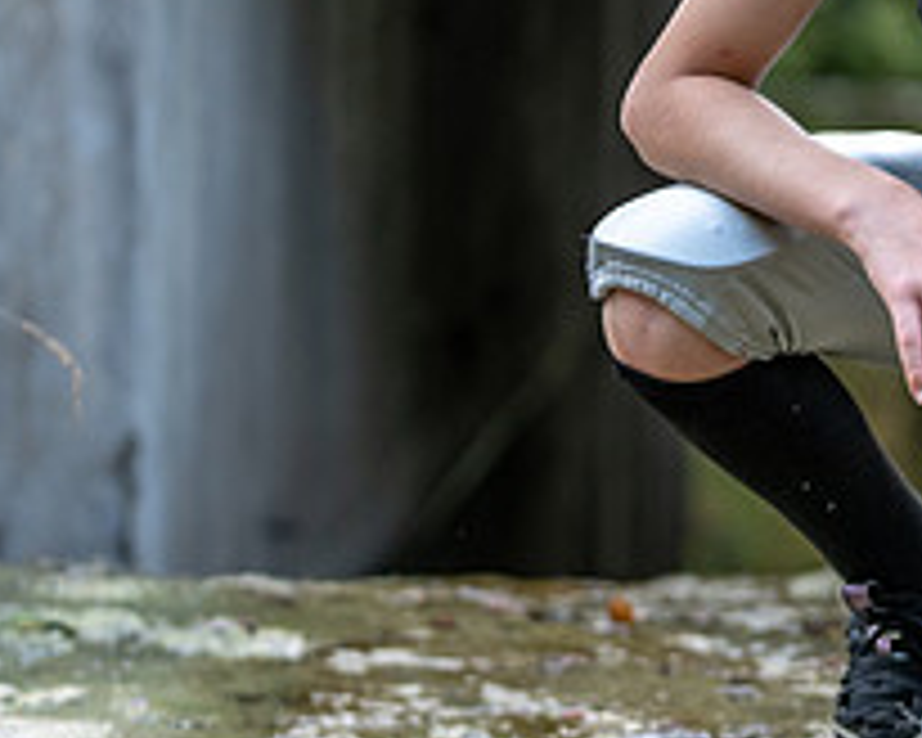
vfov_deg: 6.8
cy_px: 16
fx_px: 6222
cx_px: 1147
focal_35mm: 228
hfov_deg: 8.4
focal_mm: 86
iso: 500
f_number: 2.8
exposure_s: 1/320
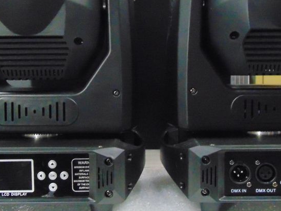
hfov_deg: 34.9
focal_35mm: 55
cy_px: 78
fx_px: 447
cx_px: 129
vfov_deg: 26.5
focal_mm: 5.4
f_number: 3.1
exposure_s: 1/30
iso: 800
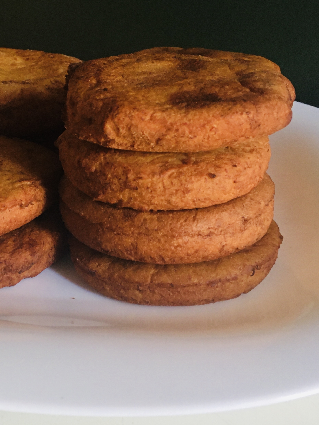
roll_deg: +5.9
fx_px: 577
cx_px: 65
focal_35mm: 47
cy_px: 177
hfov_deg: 30.2
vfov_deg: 40.3
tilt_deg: -24.1
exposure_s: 1/33
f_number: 2.2
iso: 160
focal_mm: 4.15
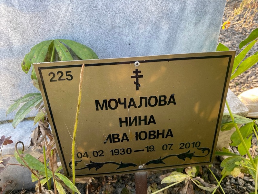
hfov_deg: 67.3
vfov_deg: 53.1
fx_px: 194
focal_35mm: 26
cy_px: 97
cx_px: 129
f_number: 1.8
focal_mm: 4.25
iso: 80
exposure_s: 1/121
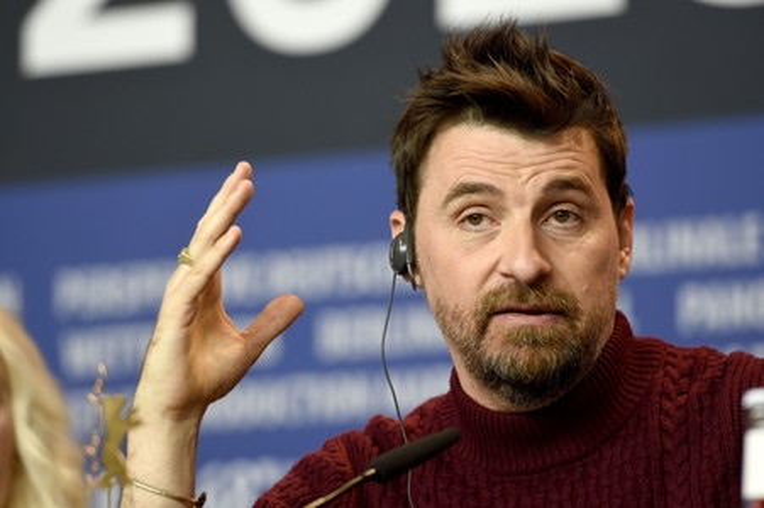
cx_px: 382
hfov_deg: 6.9
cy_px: 254
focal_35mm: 300
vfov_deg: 4.6
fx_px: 6362
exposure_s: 1/320
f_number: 3.2
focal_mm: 200
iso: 640
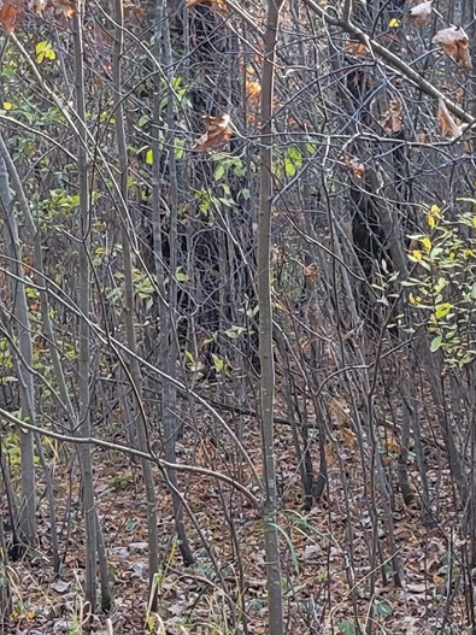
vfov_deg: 19.4
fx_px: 1853
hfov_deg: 14.6
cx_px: 234
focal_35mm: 101
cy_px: 387
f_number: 1.8
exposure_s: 1/100
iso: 64
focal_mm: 5.4
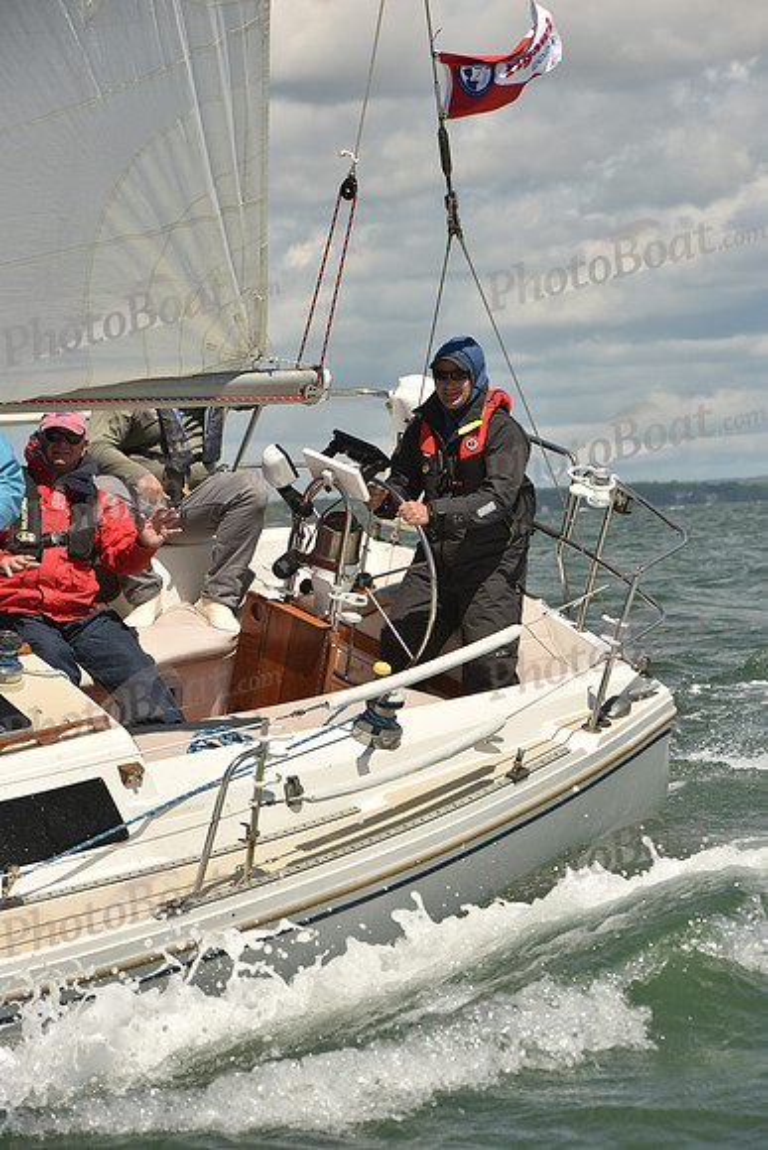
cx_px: 384
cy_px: 575
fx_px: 6076
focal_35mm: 190
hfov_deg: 7.2
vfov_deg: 10.8
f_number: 13
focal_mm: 190
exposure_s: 1/800
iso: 320
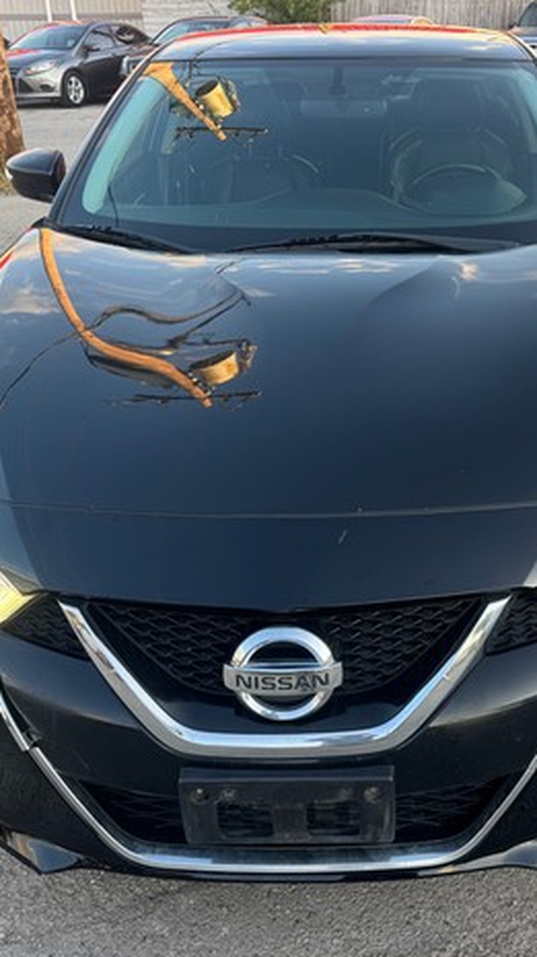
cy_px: 477
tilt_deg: -27.6
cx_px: 395
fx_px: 913
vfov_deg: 55.3
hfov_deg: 32.2
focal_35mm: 36
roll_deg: +0.6
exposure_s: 1/172
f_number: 1.78
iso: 64
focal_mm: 6.76
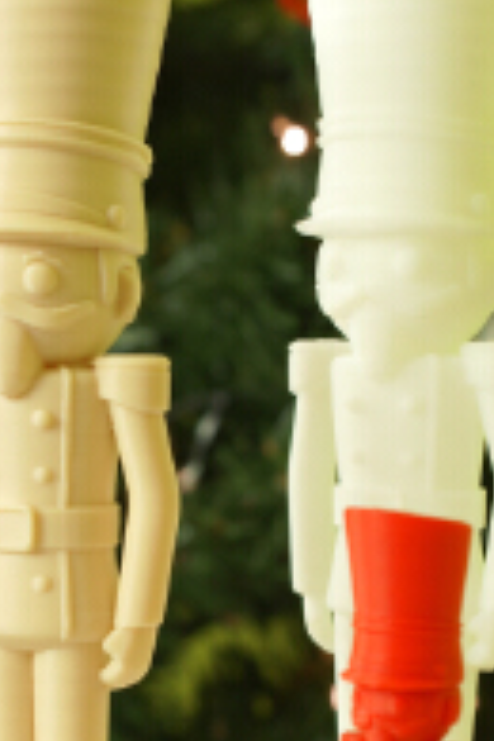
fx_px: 2223
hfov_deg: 12.6
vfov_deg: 18.9
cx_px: 129
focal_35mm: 108
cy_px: 441
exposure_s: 1/13
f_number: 5.6
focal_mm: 35
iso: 100
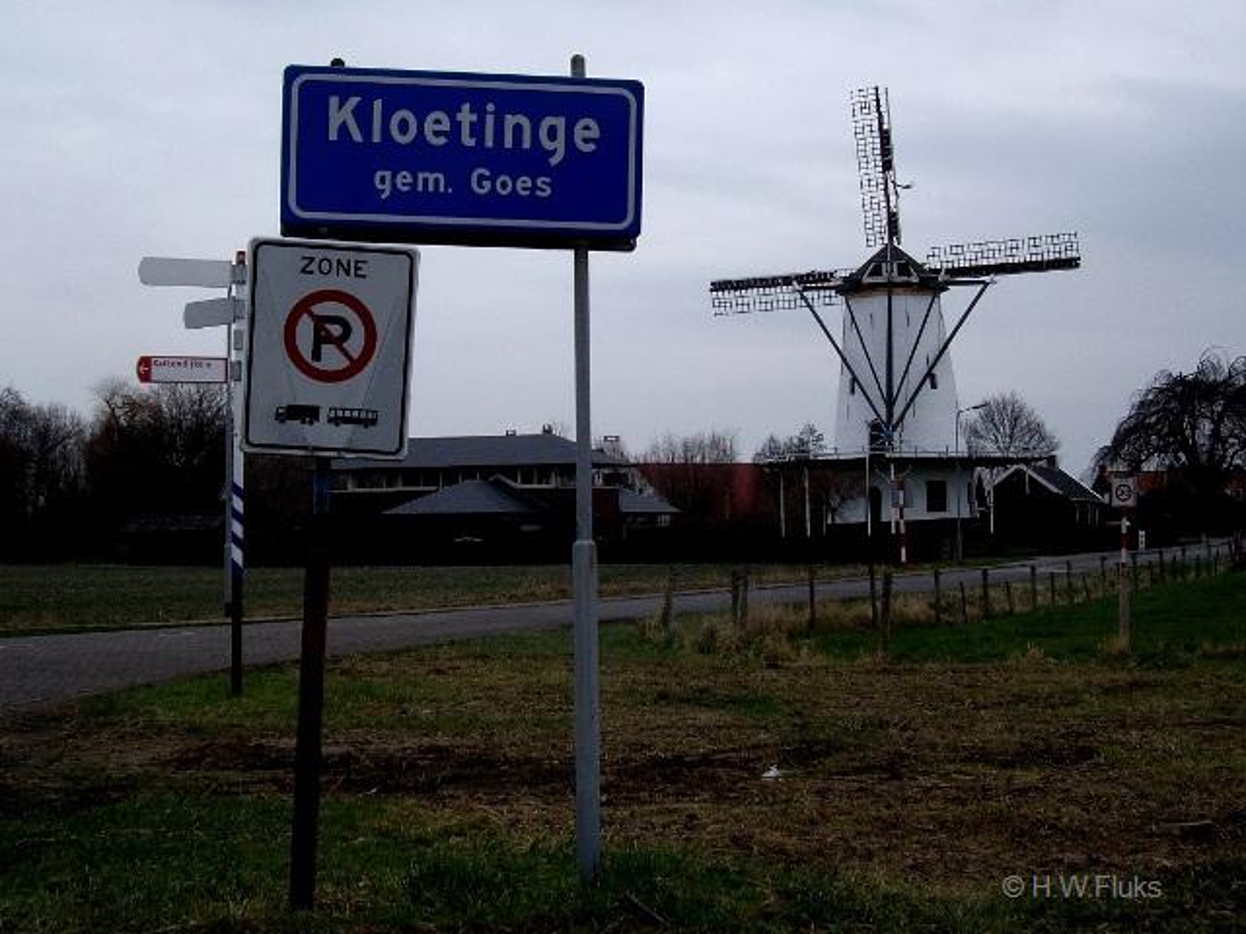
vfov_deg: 37.7
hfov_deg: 49.0
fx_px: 1368
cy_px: 467
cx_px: 623
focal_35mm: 38
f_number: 2.8
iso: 64
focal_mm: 7.9
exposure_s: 1/400
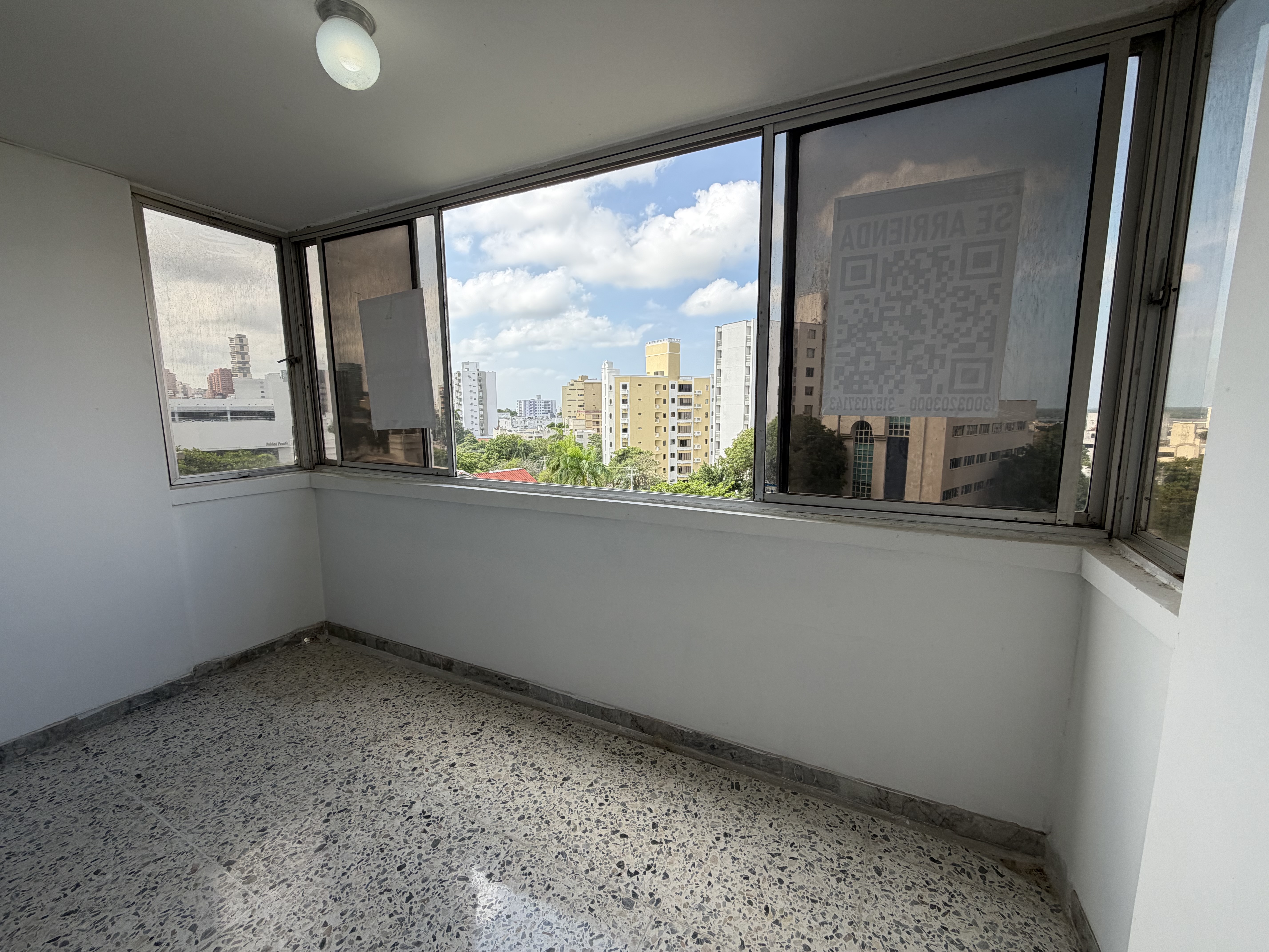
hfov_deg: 102.1
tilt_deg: -8.5
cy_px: 476
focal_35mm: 14
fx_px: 513
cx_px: 634
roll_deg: +0.0
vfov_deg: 85.7
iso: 64
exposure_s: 1/433
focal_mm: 2.22
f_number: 2.2
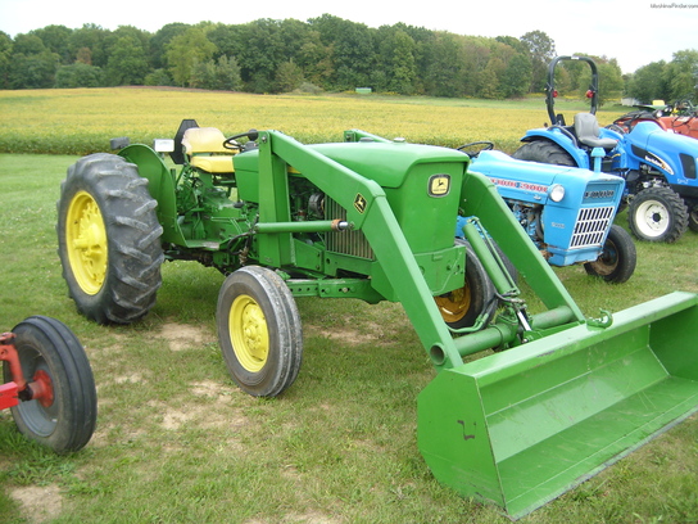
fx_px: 706
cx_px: 349
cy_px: 262
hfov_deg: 52.6
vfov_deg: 40.7
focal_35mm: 35
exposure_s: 1/296
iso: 50
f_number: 2.8
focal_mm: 5.8
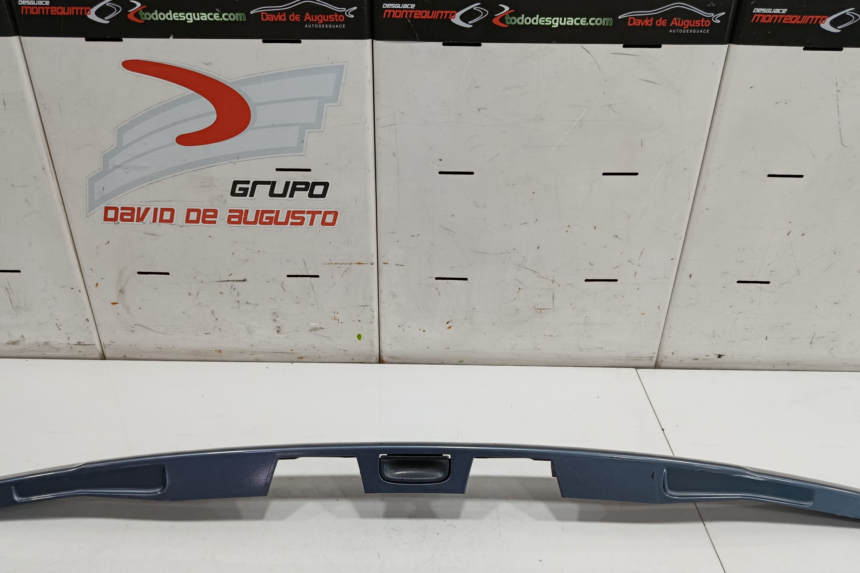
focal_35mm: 29
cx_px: 415
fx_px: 693
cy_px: 327
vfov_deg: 44.8
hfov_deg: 63.6
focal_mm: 5.24
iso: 904
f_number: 1.7
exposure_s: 1/100
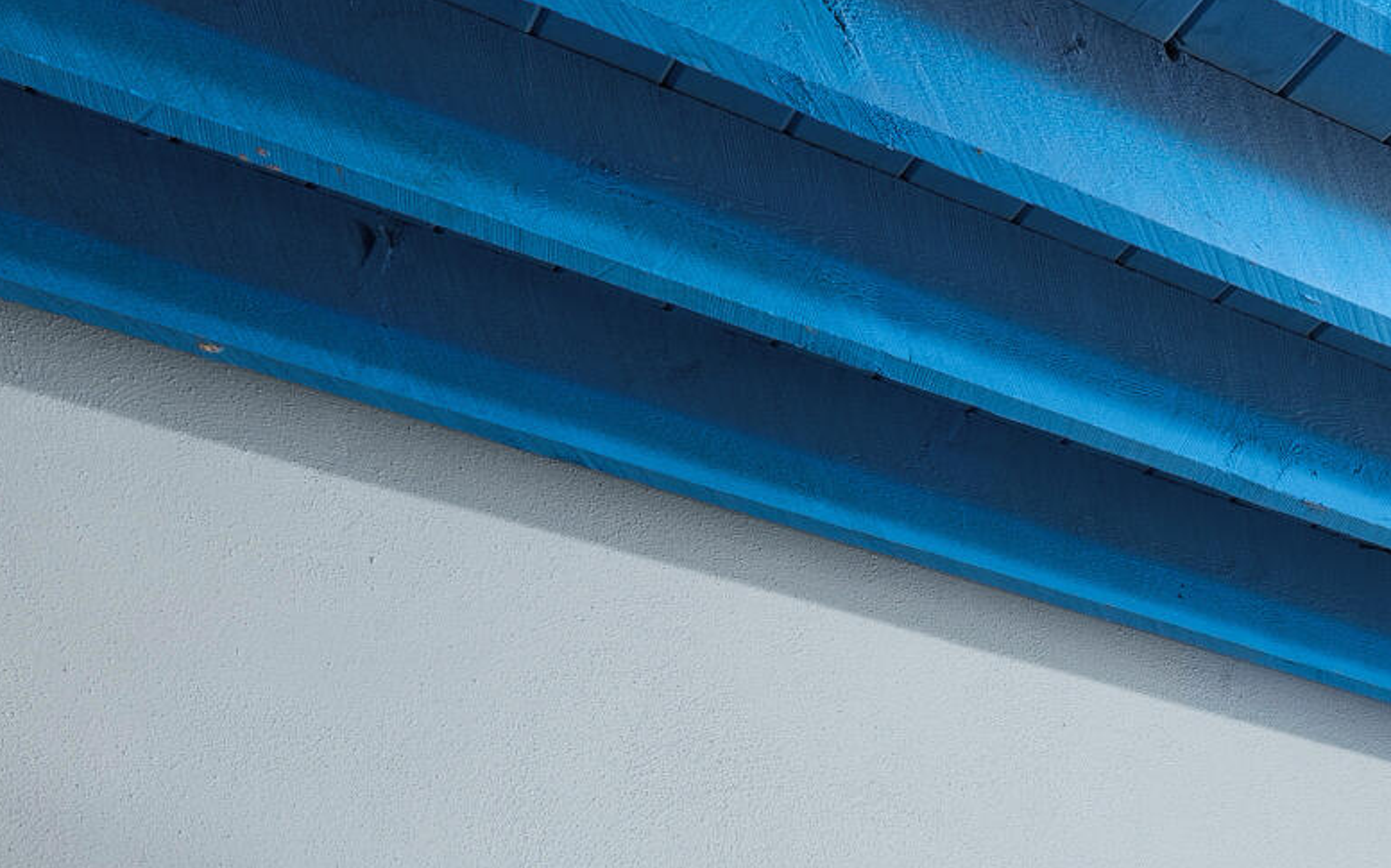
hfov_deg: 25.9
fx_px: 2387
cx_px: 1973
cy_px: 1672
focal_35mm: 63
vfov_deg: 16.4
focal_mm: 16
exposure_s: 1/1.25
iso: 320
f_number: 9
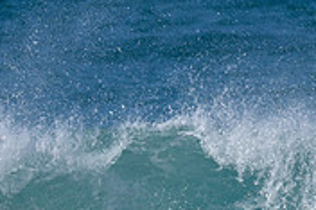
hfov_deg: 0.6
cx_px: 103
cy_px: 320
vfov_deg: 0.4
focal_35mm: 3626
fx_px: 31798
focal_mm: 800
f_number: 6.3
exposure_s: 1/2000
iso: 200
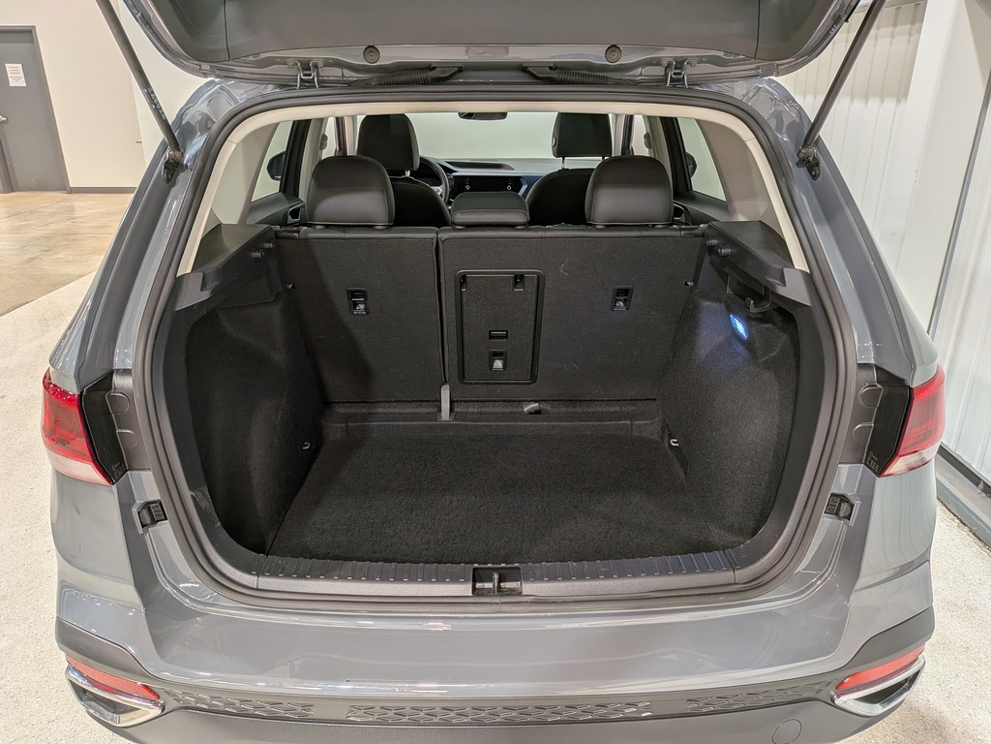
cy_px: 372
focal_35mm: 24
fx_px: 687
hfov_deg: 71.6
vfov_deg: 56.8
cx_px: 496
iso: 28
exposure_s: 1/152
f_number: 1.7
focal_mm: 4.53
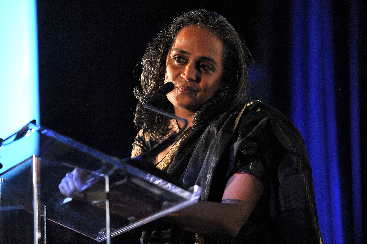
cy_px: 122
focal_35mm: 200
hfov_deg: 10.3
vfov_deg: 6.9
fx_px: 2038
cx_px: 184
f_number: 2.8
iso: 3200
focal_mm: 200
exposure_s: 1/200
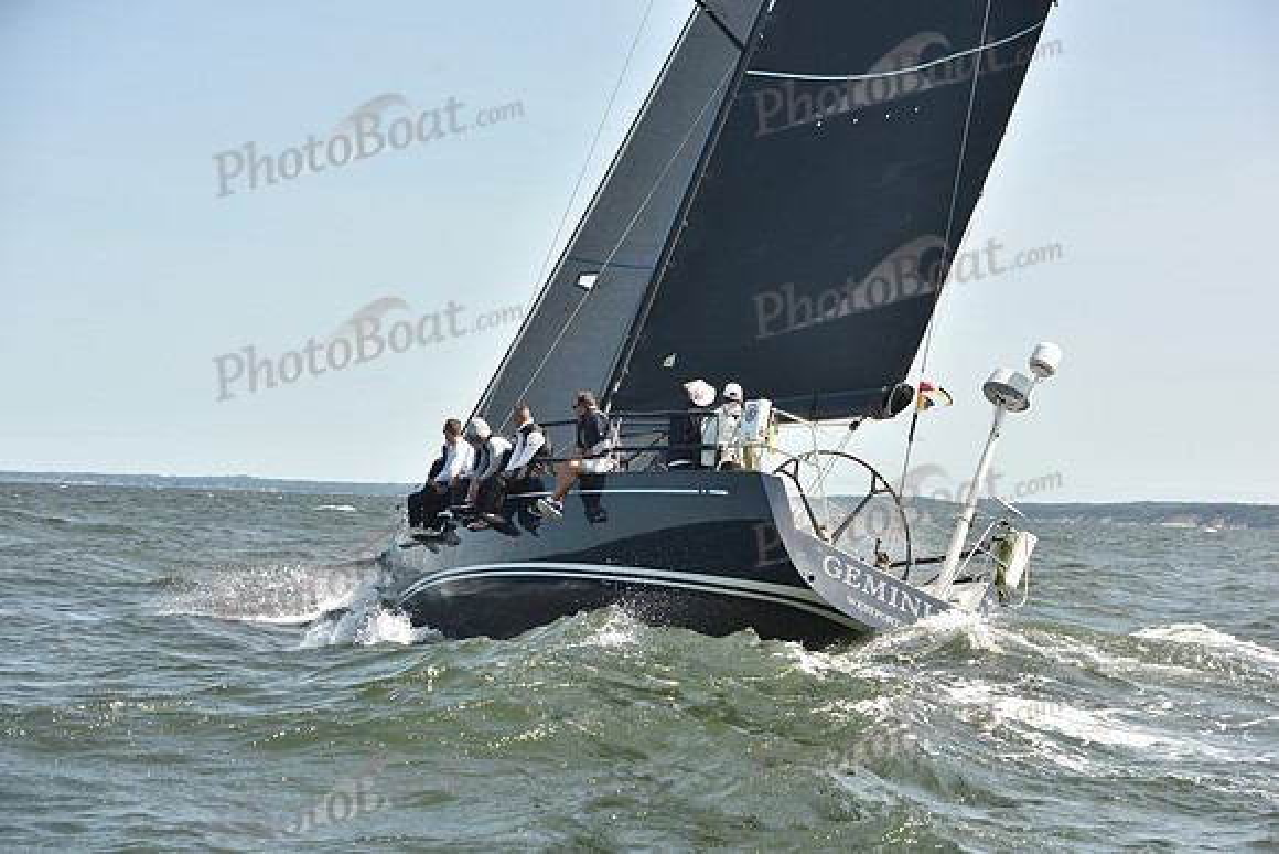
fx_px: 2487
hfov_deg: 28.8
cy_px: 427
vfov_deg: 19.5
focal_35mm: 70
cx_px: 640
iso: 250
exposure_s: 1/800
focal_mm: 70
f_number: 6.3
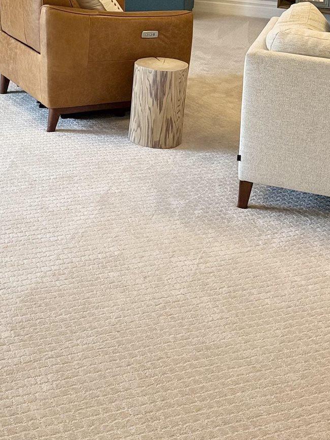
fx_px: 813
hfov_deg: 22.5
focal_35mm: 64
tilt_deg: -8.6
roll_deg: -2.0
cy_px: -26
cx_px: 48
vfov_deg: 28.0
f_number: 1.78
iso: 250
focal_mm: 6.76
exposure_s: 1/120
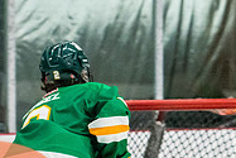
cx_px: 14
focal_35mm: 552
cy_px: 250
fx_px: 3621
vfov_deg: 2.5
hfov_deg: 3.7
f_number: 2.8
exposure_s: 1/640
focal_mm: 105
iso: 1600
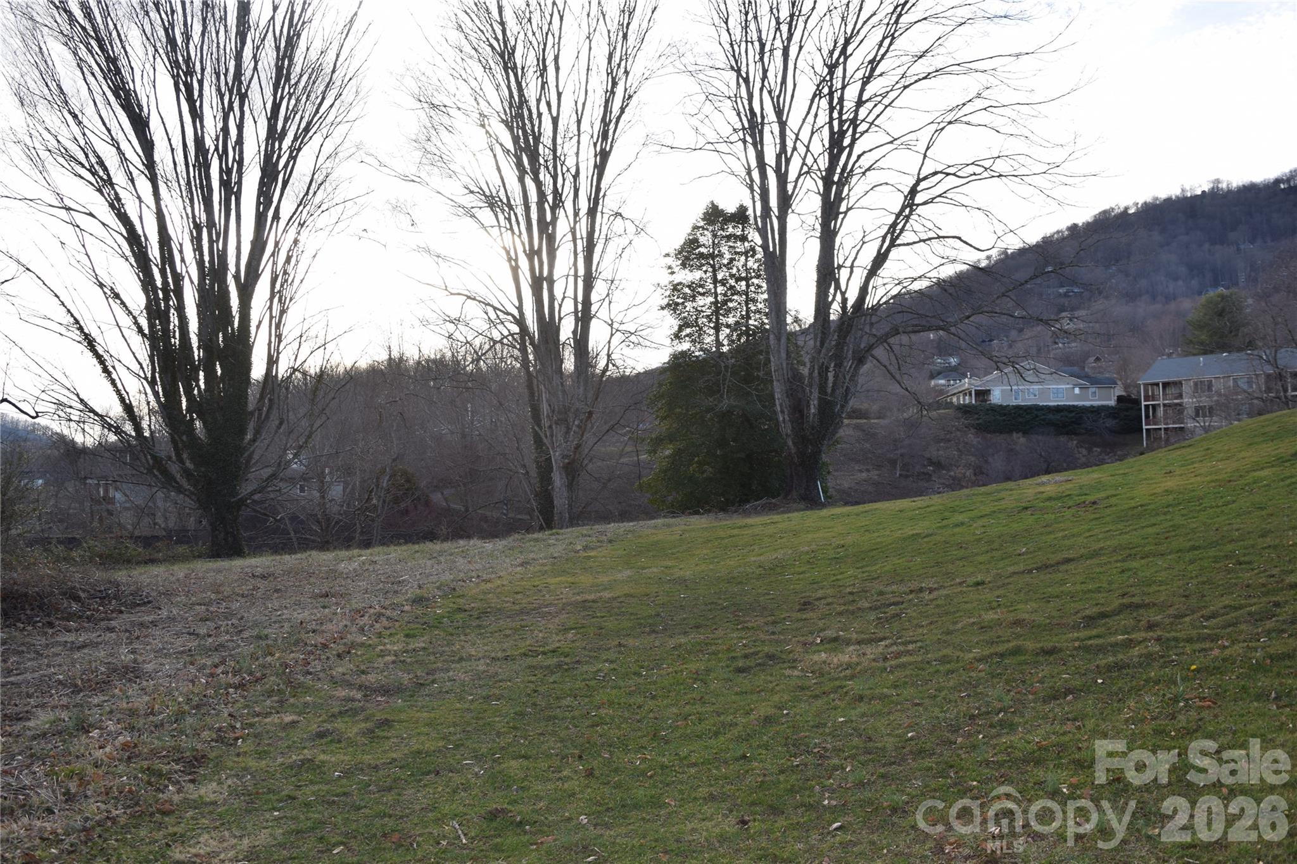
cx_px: 648
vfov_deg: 43.6
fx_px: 1081
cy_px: 432
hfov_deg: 61.9
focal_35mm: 30
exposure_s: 1/125
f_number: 5.6
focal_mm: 20
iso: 100
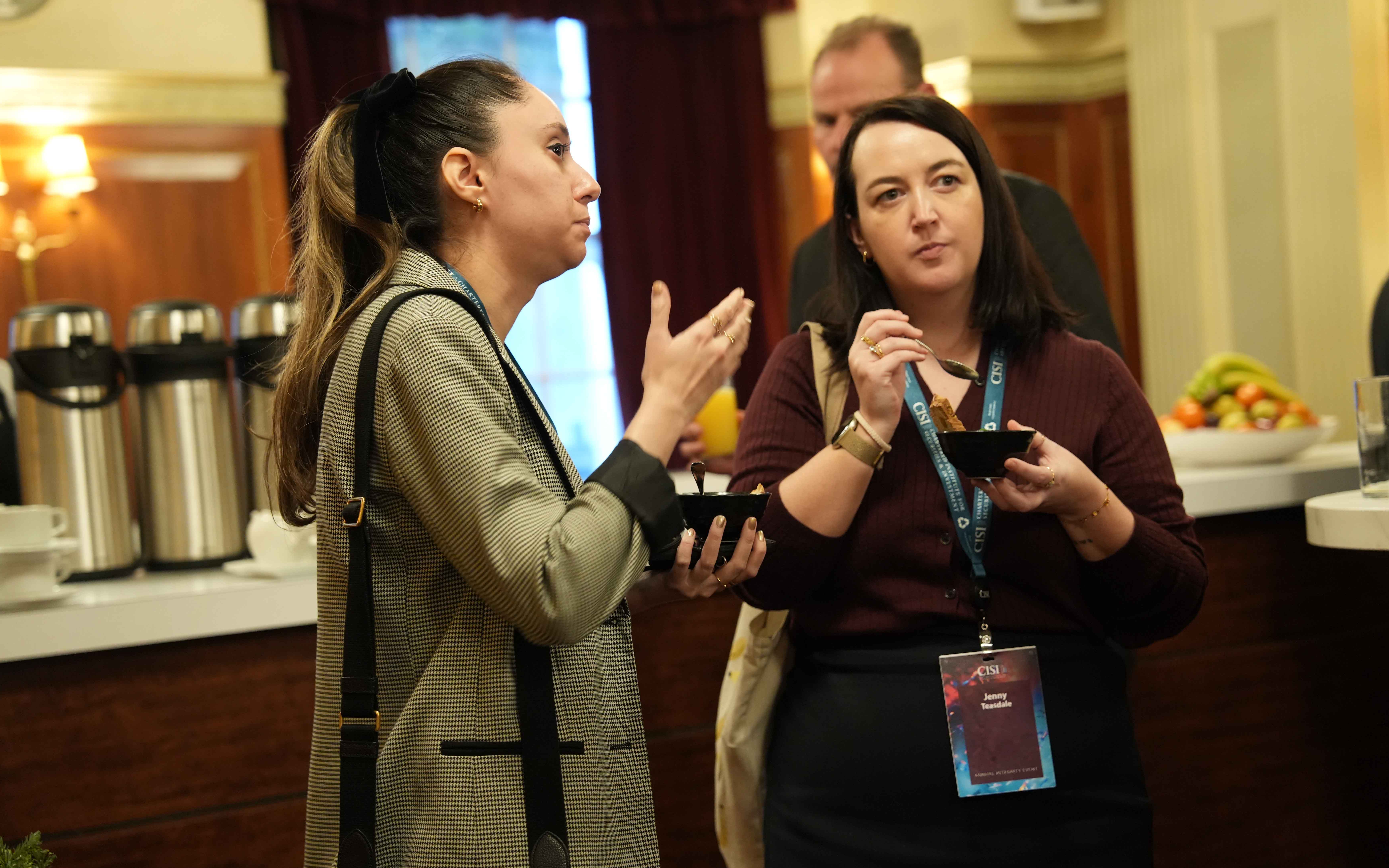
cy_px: 467
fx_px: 2726
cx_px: 693
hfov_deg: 28.6
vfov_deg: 18.1
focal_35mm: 72
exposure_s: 1/80
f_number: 3.2
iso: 4000
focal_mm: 70
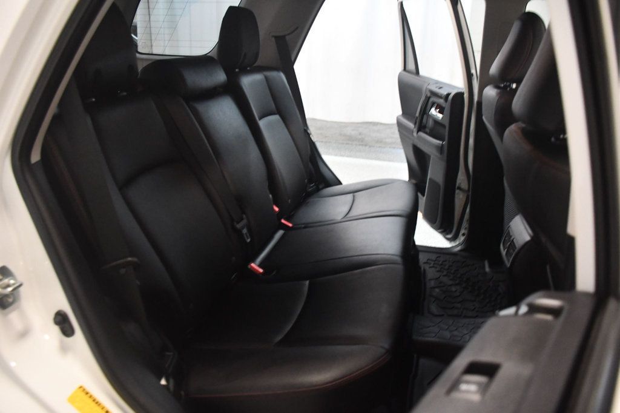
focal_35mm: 27
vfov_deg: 47.9
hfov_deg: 67.4
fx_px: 465
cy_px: 206
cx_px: 310
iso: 3200
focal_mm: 18
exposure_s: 1/80
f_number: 3.5
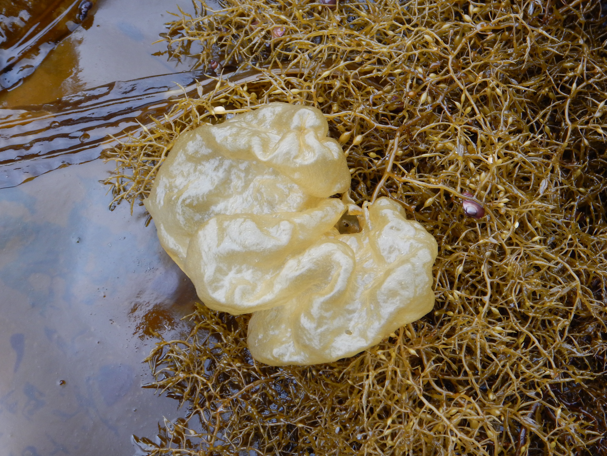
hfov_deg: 27.8
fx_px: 1228
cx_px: 324
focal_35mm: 70
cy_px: 195
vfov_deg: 21.0
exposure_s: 1/30
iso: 125
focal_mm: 10.1
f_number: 4.4
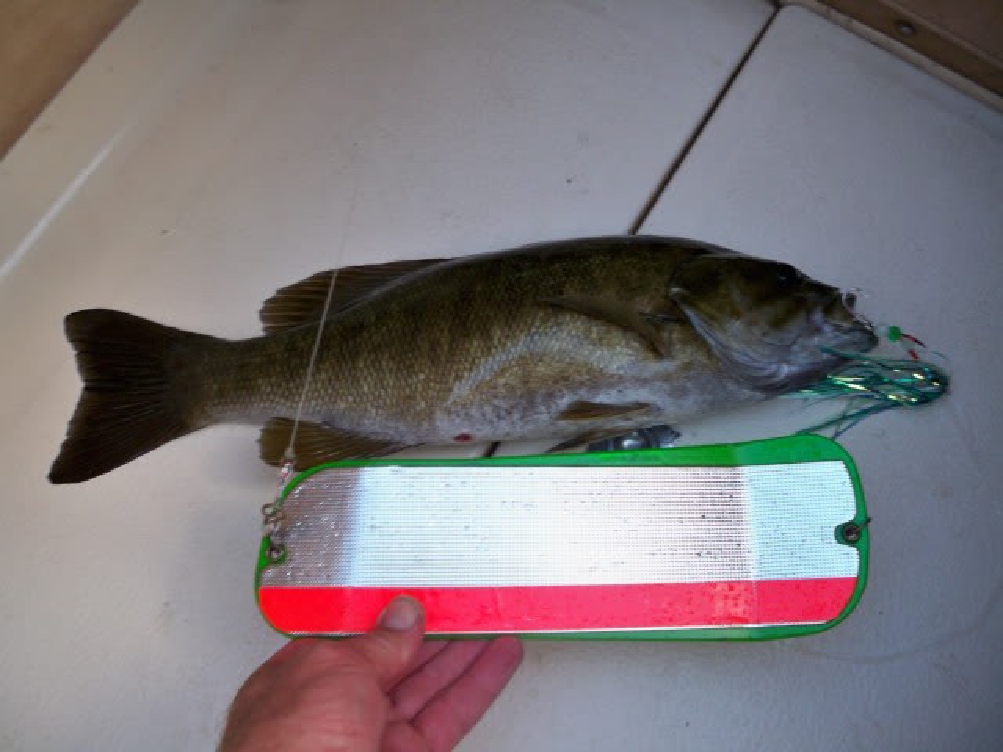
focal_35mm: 35
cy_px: 376
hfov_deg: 52.6
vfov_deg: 40.7
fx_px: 1014
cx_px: 502
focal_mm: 6.3
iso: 160
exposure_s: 1/60
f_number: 3.1
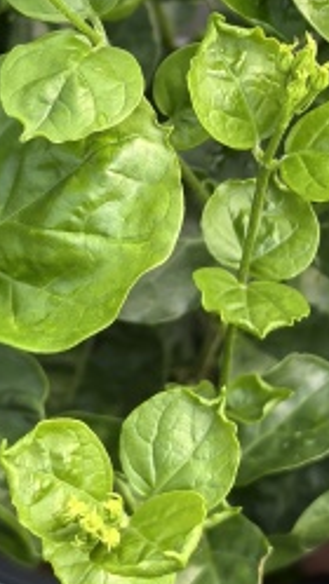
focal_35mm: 126
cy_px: 41
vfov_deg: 16.8
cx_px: 150
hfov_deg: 9.6
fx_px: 1955
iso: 320
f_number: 2
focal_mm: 6.98
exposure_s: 1/1560
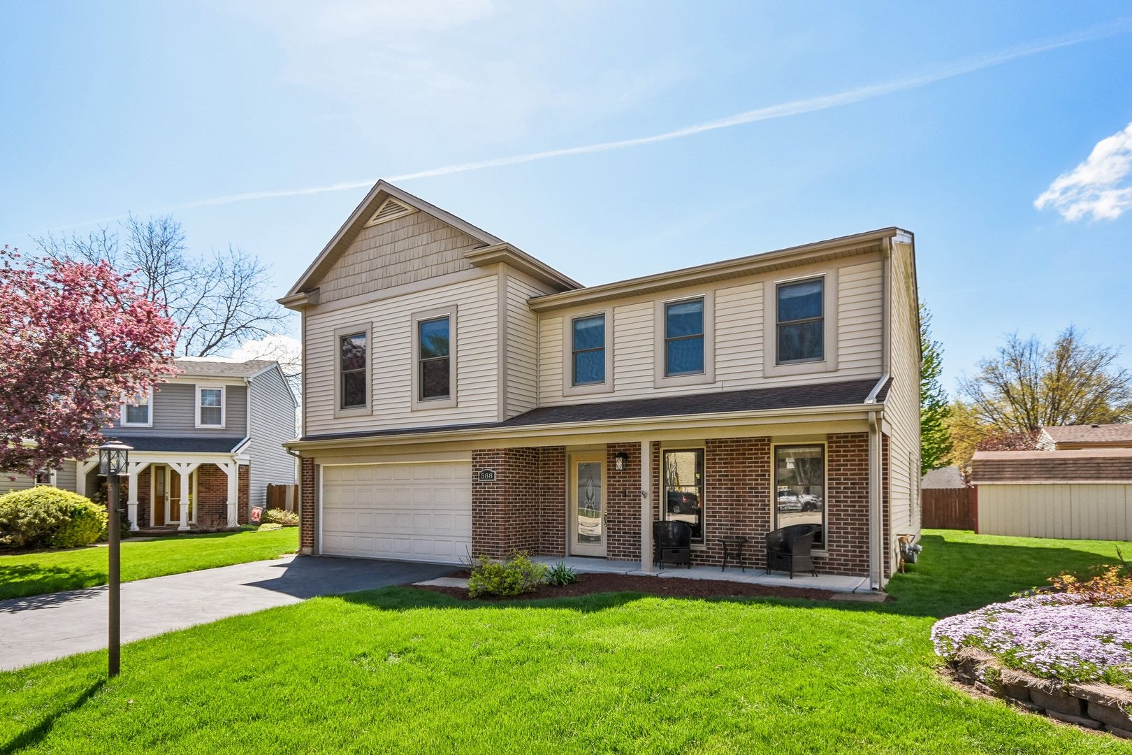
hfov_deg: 85.4
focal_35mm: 20
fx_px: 613
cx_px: 566
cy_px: 378
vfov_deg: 63.2
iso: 500
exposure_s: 1/800
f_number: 8
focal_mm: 13
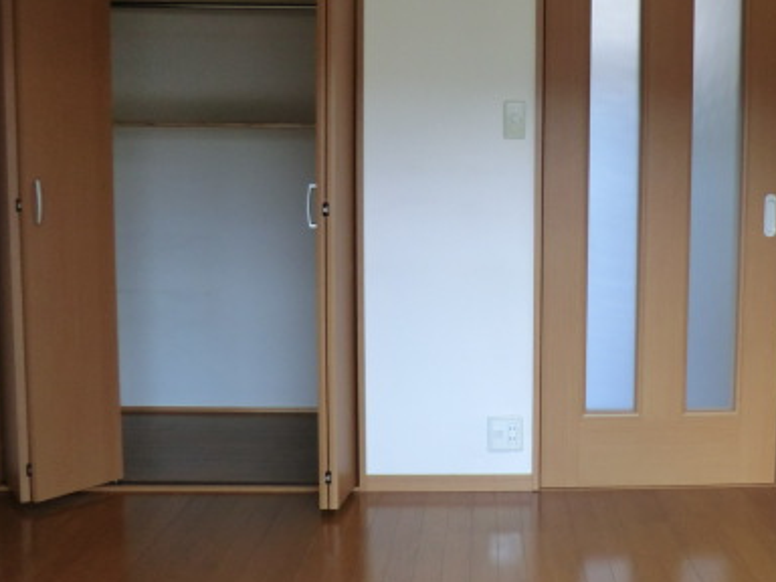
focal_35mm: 40
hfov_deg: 45.6
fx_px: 897
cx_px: 558
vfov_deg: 35.9
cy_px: 253
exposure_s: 1/60
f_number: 3.2
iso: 125
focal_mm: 4.3
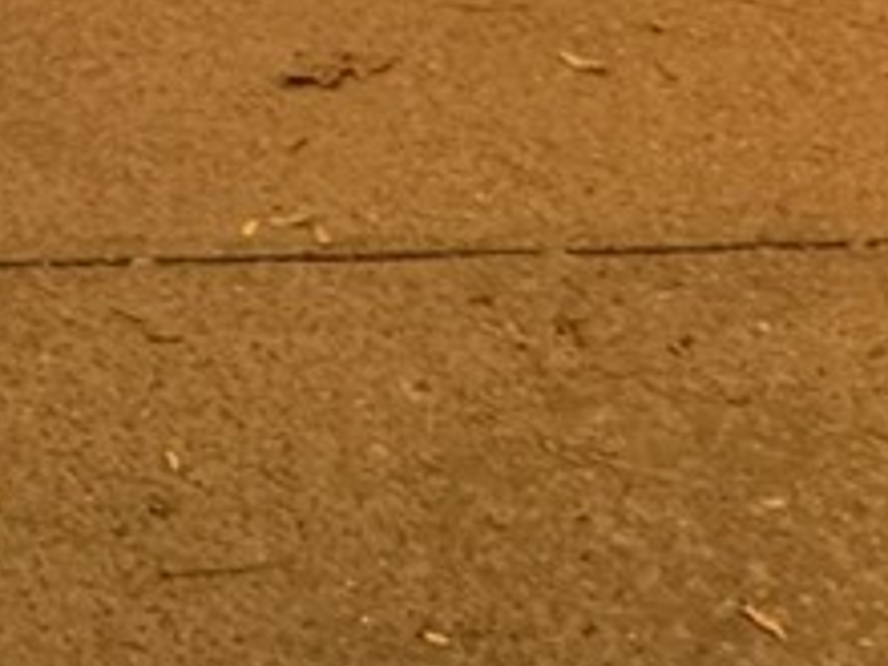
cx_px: 12
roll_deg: +4.4
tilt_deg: -15.0
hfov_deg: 18.8
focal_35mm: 102
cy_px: -565
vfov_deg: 13.0
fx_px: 2617
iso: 640
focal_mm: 2.22
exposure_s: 1/60
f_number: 2.2
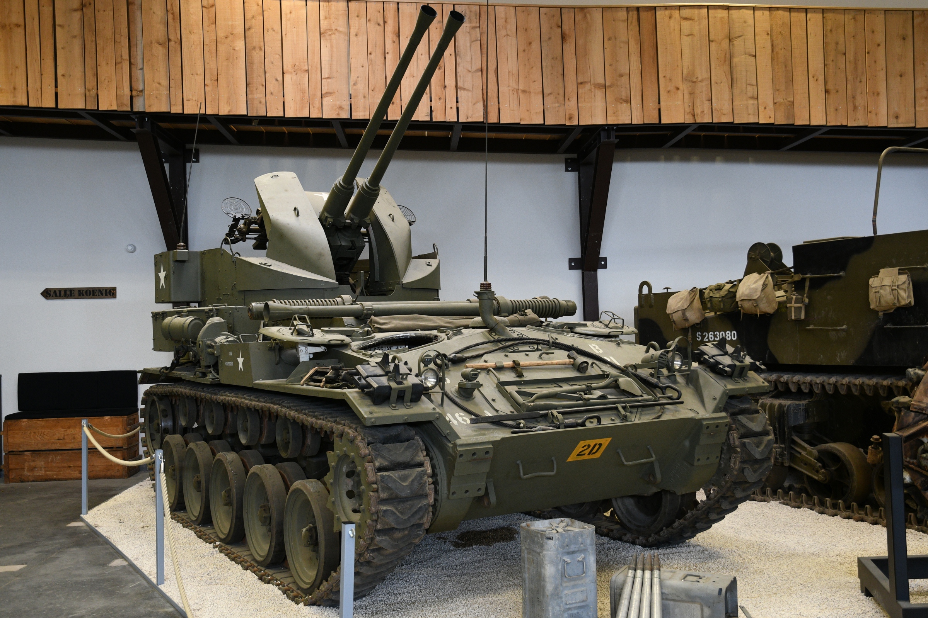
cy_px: 309
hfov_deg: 53.1
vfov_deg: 36.9
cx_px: 464
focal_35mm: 36
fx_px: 928
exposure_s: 1/60
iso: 800
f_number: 4
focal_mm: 24
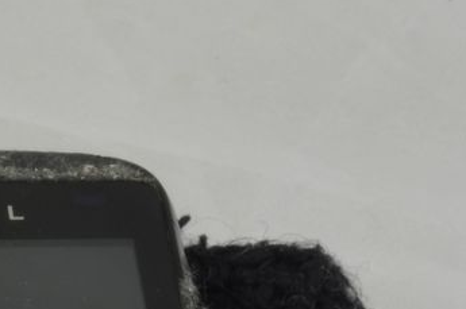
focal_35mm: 313
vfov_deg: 4.4
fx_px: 4046
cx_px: -173
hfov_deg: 6.5
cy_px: 389
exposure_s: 1/1.6
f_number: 20
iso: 100
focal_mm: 40
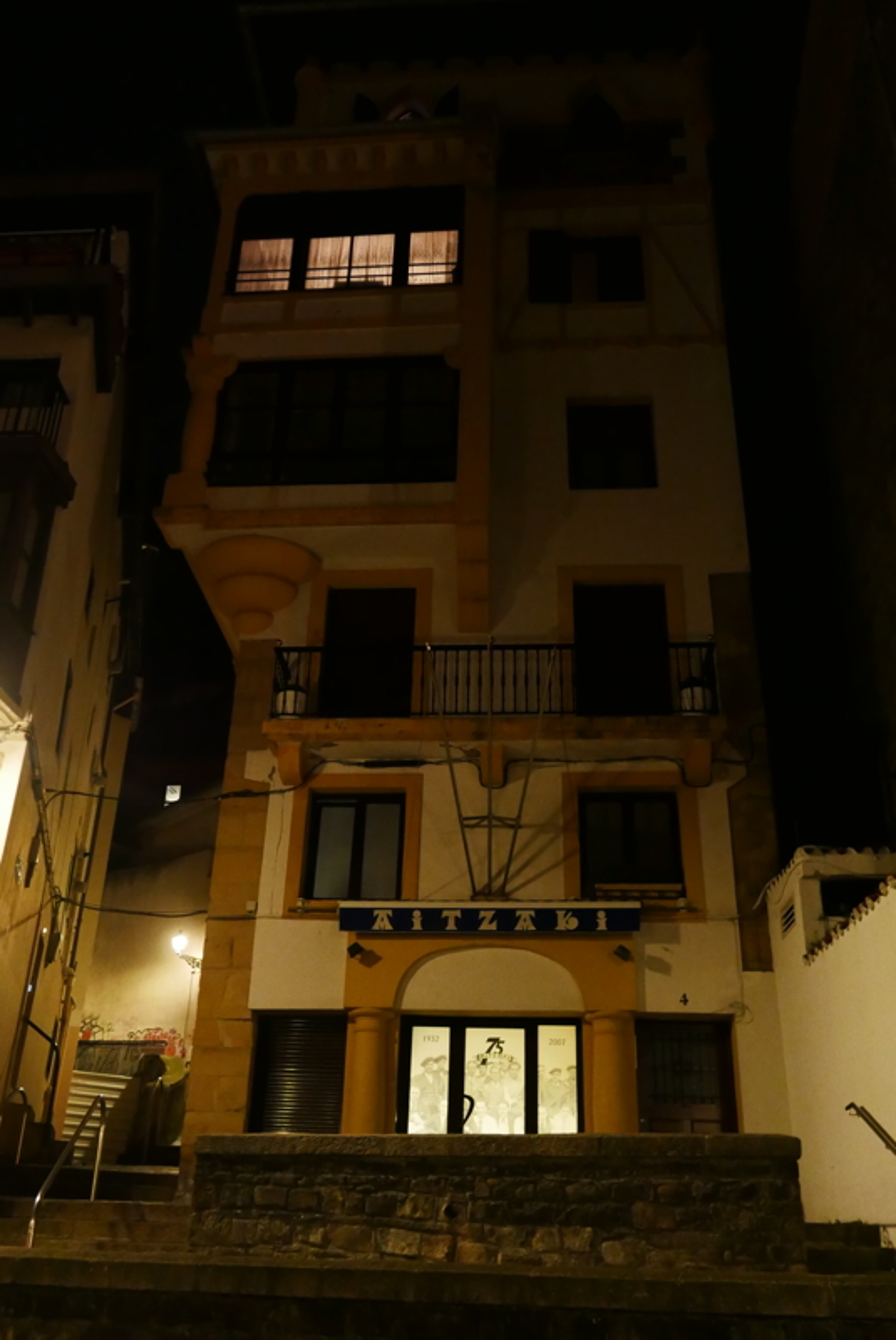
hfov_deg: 41.2
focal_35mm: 32
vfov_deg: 58.7
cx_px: 448
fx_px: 1192
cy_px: 670
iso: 3200
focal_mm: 14.4
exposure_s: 1/40
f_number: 2.2
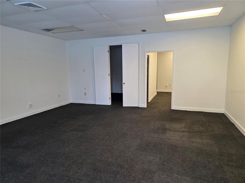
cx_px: 122
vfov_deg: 58.9
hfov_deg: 73.9
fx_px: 163
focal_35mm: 23
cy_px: 92
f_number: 1.7
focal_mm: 6.3
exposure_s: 1/120
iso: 200
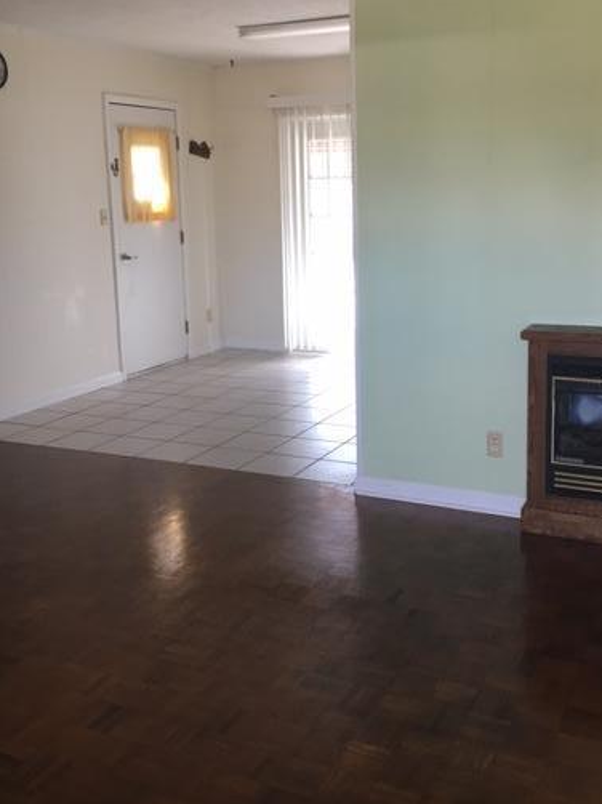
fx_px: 859
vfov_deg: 49.9
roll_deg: +1.1
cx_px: 331
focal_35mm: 37
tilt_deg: -10.0
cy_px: 332
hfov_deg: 38.6
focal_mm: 4.15
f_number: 2.2
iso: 80
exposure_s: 1/30
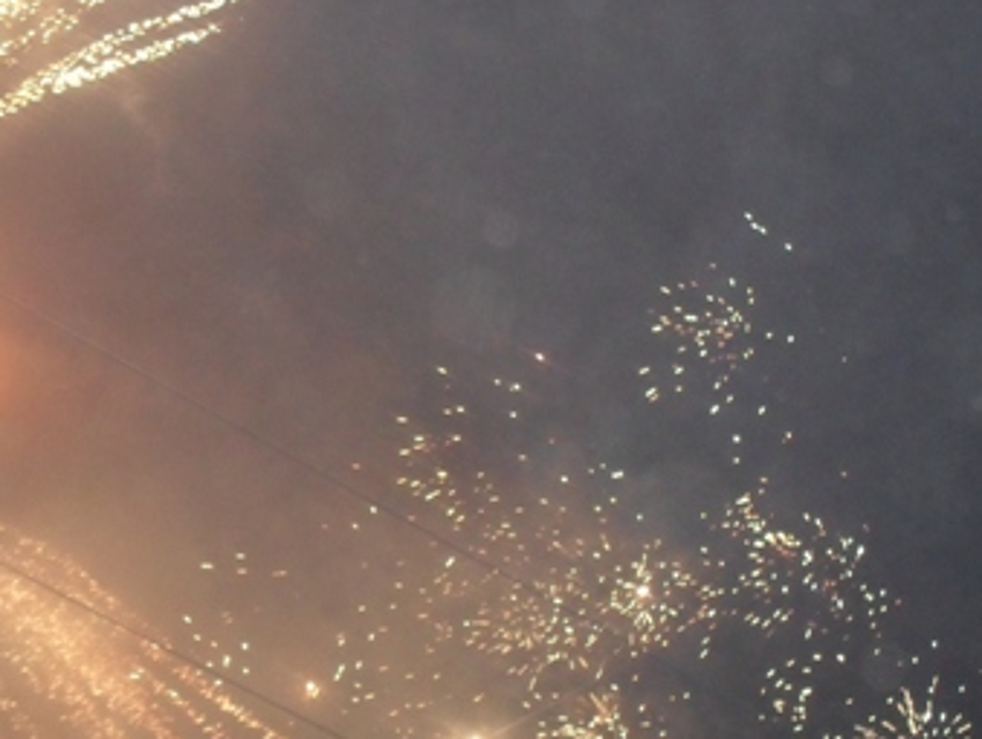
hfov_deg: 29.1
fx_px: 1874
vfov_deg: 22.3
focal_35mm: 66
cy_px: 432
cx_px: 301
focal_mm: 6.3
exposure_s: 1/45
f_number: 3.2
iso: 320
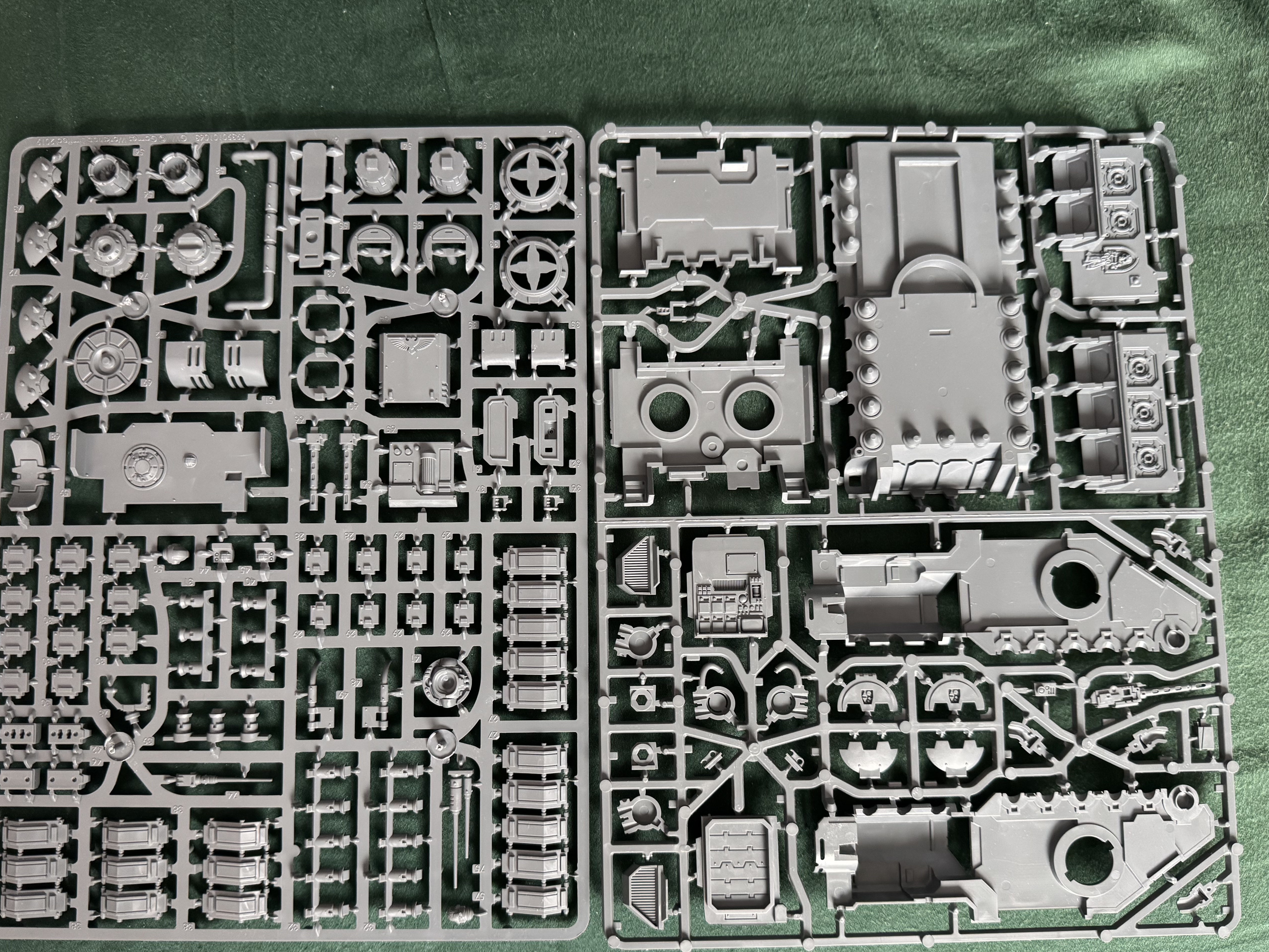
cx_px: 600
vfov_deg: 51.3
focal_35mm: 27
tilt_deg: -83.0
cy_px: 525
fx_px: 990
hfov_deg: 65.3
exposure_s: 1/60
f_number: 1.78
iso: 640
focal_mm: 6.76
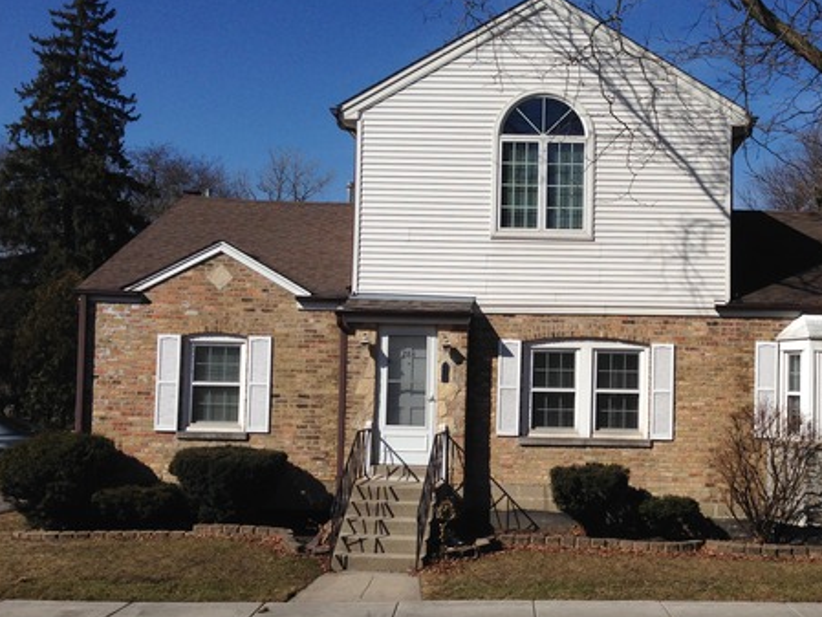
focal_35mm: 47
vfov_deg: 30.9
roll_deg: -1.7
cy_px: 330
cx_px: 569
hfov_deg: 39.8
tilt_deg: +2.5
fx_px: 1116
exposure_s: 1/3390
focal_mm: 4.12
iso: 50
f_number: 2.4
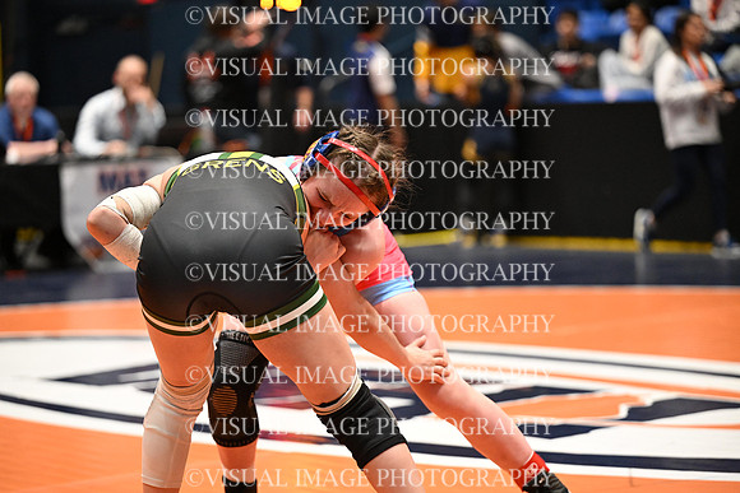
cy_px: 246
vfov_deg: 11.9
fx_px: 2364
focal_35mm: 115
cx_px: 370
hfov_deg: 17.8
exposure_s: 1/960
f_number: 2.8
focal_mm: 115
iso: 5600
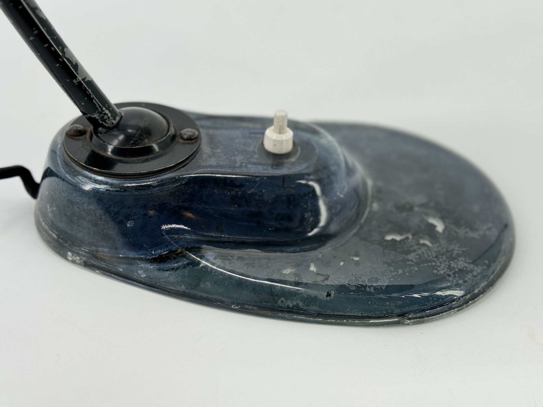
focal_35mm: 48
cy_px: 204
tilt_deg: -36.5
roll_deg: -1.0
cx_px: 272
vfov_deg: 30.3
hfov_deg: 39.7
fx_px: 753
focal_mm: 6.86
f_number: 1.78
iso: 64
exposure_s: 1/518
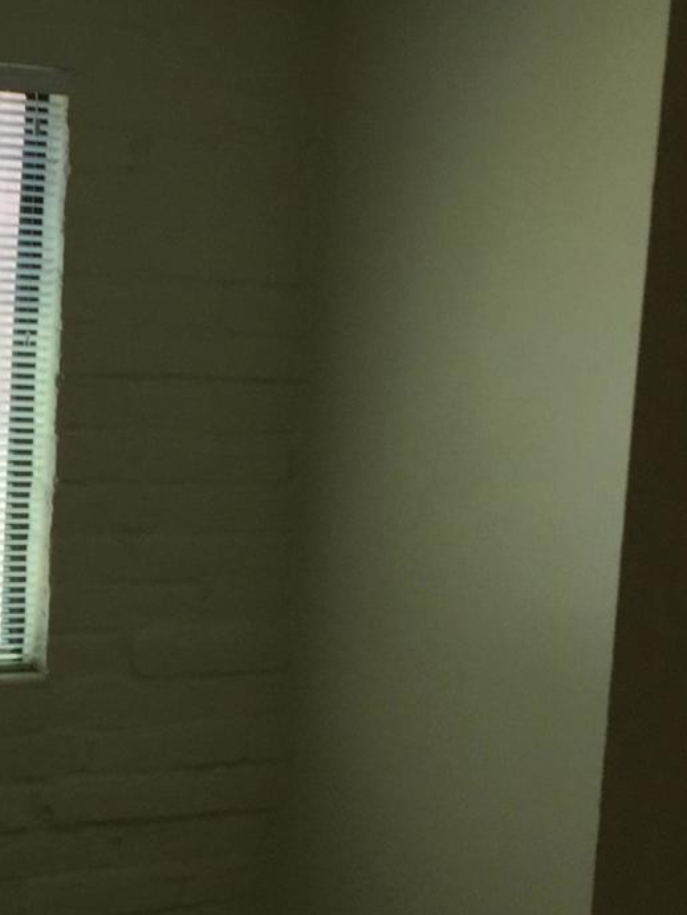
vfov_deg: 23.1
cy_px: 640
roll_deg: -5.5
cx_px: -86
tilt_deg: -6.4
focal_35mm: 84
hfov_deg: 17.0
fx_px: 2221
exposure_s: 1/120
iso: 32
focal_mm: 4.15
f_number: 2.2
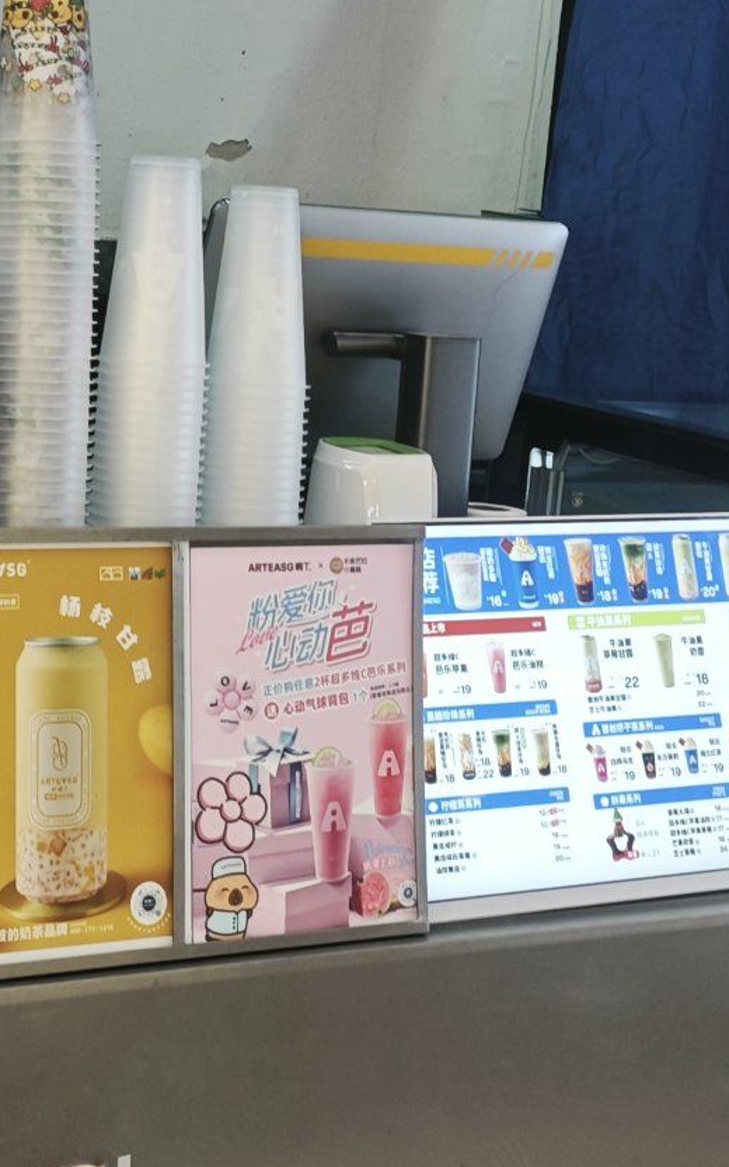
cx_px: 158
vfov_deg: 25.5
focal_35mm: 80
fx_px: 2543
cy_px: 304
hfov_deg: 16.2
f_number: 1.8
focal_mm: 5.43
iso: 250
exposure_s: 1/100
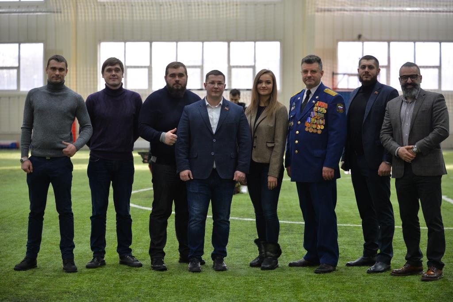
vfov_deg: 14.9
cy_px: 151
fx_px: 1158
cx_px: 226
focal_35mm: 92
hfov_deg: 22.1
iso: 1600
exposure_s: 1/320
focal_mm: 92
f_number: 2.8
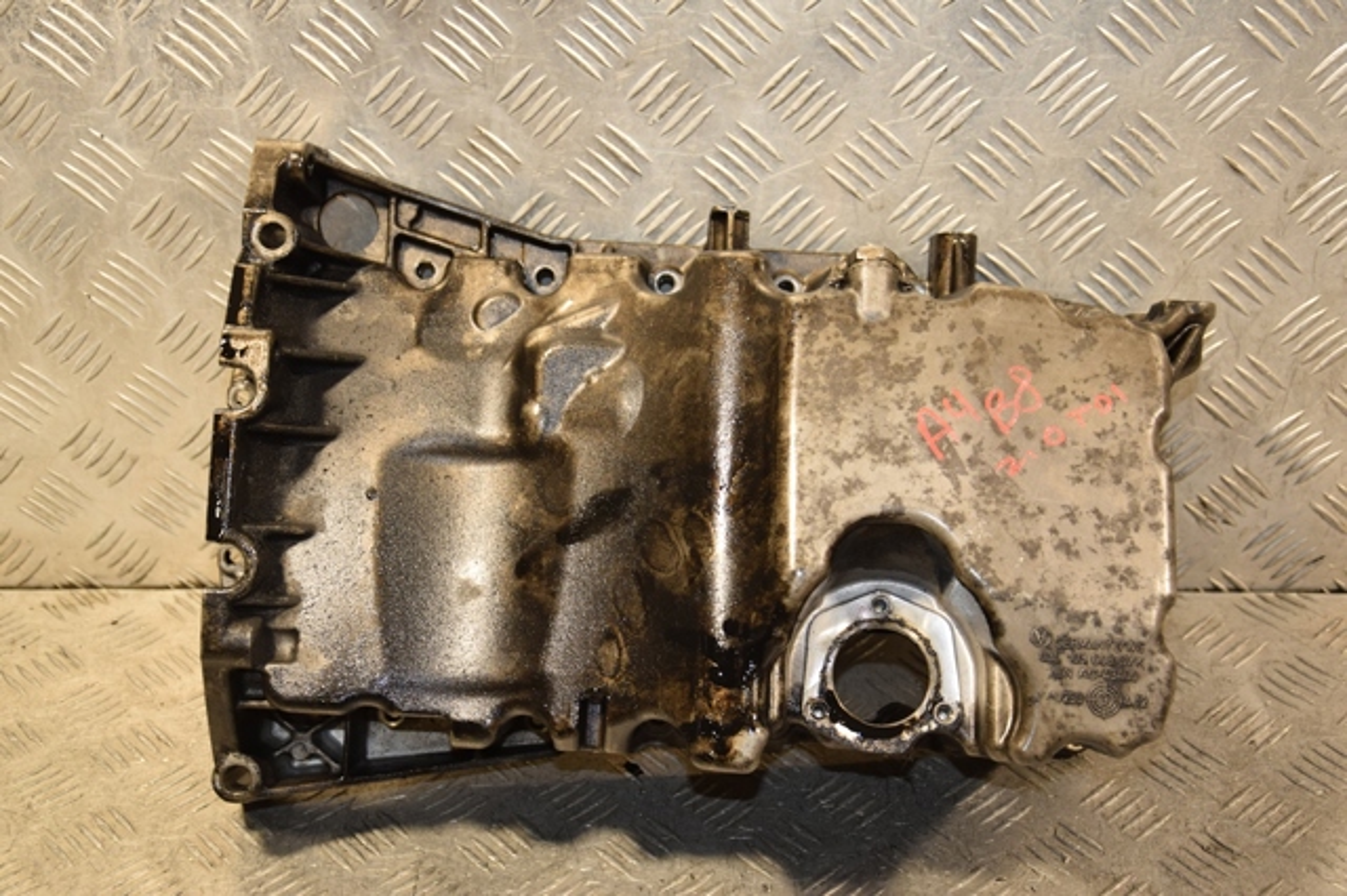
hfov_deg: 35.1
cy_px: 448
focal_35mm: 57
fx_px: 2132
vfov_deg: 23.8
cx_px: 674
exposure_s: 1/125
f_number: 5
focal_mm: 38
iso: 800
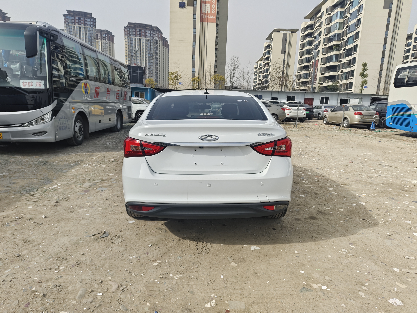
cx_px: 208
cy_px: 156
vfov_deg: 58.9
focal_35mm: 23
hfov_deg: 73.9
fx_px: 277
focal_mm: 5.56
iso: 71
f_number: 1.88
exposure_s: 1/818
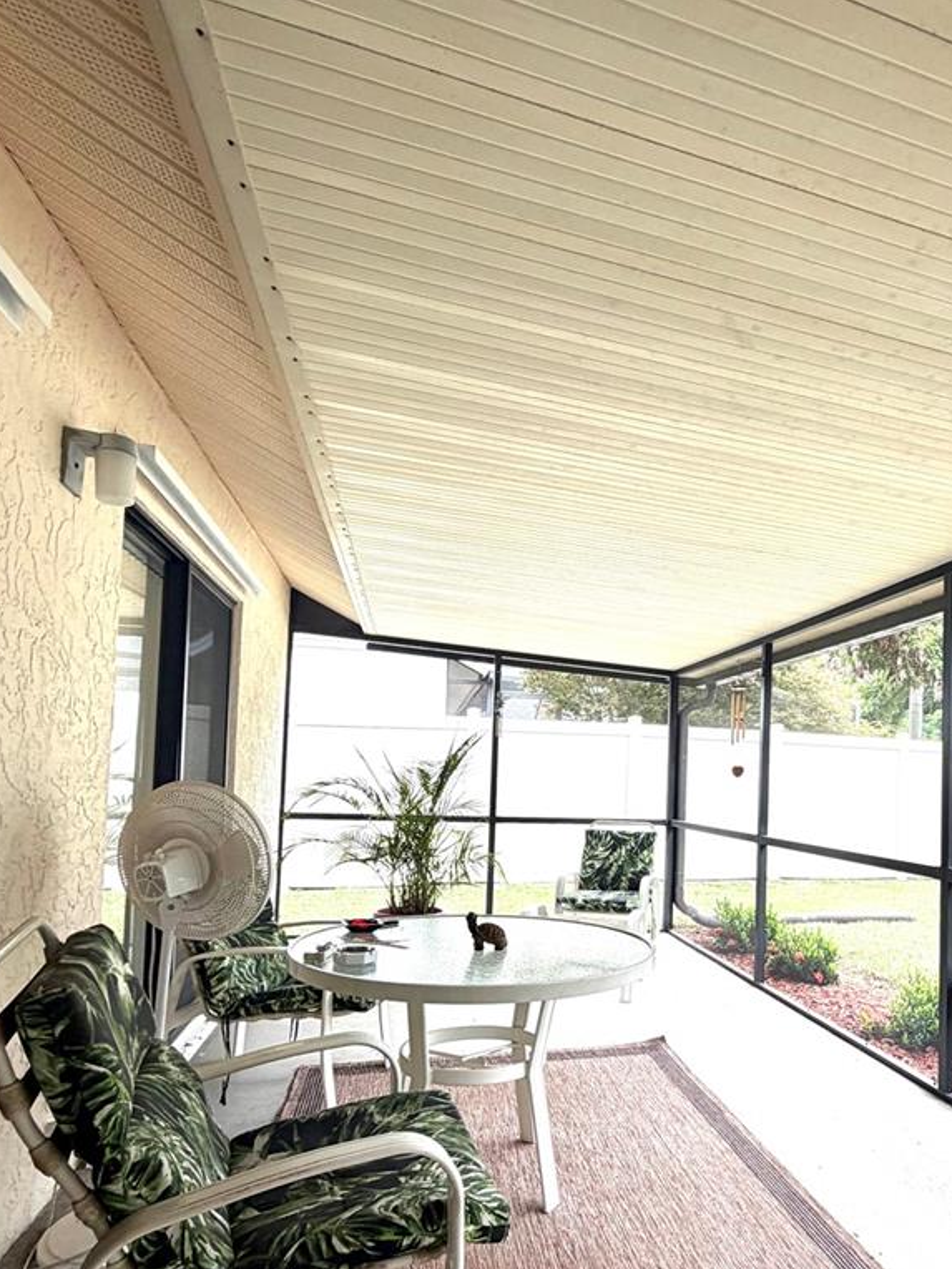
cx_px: 673
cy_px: 751
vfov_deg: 75.7
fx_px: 807
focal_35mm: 22
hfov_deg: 58.9
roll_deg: -1.6
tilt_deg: +2.0
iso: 40
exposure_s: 1/137
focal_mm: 2.22
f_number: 2.2
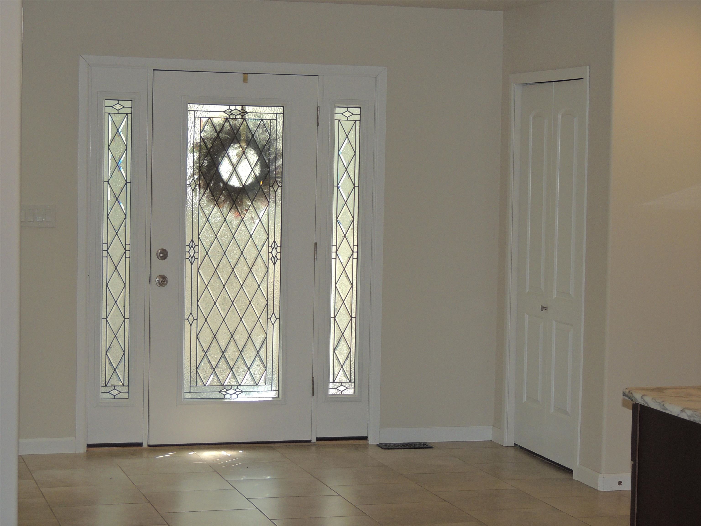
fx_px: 1721
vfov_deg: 17.4
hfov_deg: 23.0
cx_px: 350
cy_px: 263
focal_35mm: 85
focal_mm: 15.1
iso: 250
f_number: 4
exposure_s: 1/100
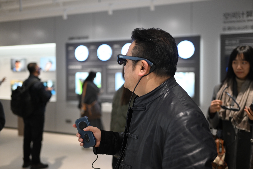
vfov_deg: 33.4
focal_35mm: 40
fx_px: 281
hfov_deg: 48.5
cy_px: 84
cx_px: 126
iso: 2000
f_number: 2
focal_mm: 40
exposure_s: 1/1250
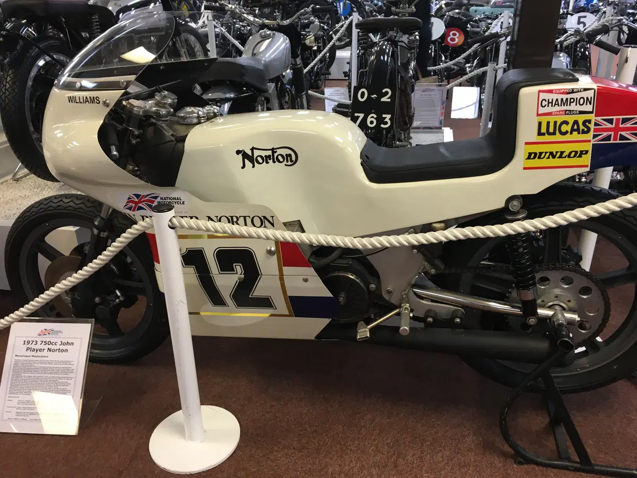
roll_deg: +1.0
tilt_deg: -23.1
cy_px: 239
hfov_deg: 61.7
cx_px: 318
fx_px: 534
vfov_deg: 48.2
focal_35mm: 29
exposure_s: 1/33
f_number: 2.2
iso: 80
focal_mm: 4.15
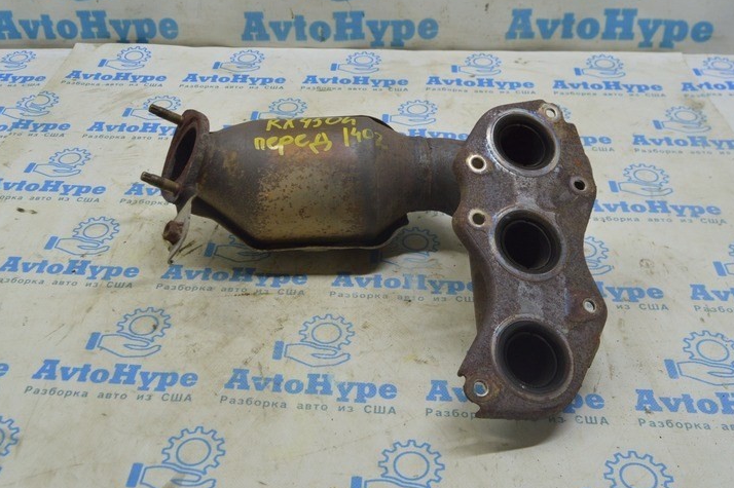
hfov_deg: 45.3
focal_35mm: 43
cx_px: 309
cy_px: 171
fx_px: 876
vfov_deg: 31.0
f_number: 5.6
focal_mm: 20
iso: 400
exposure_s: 1/40
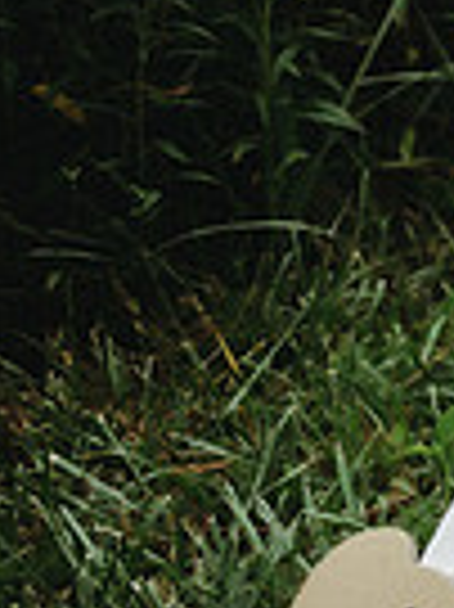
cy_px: 340
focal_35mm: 141
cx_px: 1286
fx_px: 2470
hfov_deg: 8.9
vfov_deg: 14.0
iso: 200
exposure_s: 1/125
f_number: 2.8
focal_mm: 34
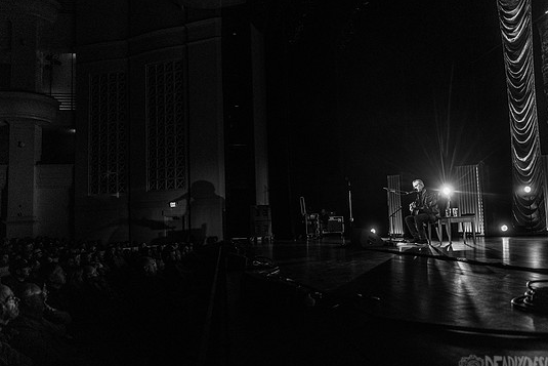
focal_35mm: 26
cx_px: 282
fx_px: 396
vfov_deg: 49.6
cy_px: 193
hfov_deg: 69.4
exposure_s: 1/125
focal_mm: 24
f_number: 3.2
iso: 2500
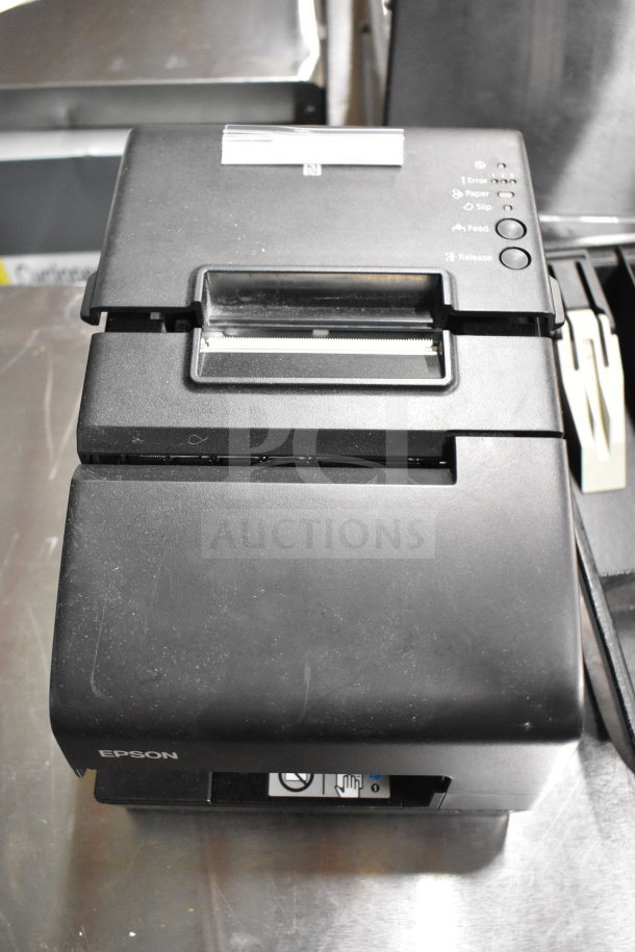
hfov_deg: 40.0
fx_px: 873
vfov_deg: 57.2
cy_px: 476
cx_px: 318
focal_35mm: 33
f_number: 3.8
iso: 5000
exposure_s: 1/40
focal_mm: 22
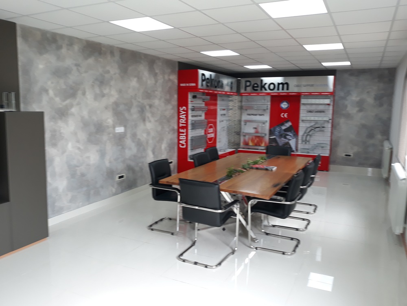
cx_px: 204
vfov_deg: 51.4
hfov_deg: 65.3
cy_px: 153
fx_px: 317
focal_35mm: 27
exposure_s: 1/50
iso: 40
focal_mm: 3.71
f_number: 1.7
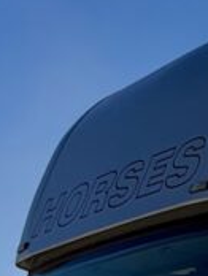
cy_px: 414
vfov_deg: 12.3
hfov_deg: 8.6
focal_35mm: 153
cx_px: 554
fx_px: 1223
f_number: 1.6
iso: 50
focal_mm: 5.96
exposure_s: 1/7813
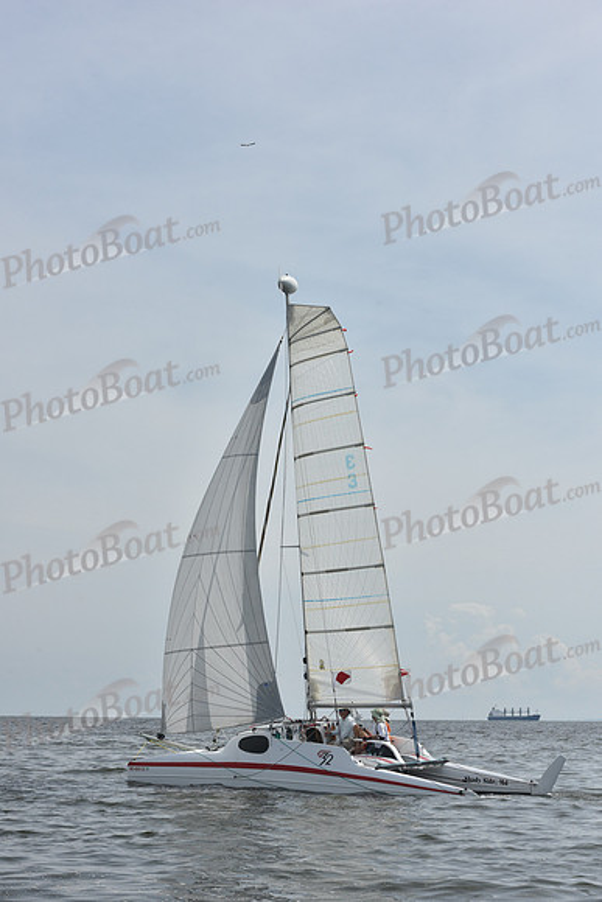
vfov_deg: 28.8
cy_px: 451
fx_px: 1755
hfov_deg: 19.5
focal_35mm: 70
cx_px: 301
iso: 320
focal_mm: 70
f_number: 10
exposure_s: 1/1250
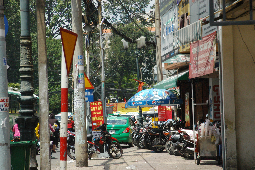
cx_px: 128
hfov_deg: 16.1
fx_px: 902
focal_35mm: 128
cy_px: 85
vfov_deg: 10.7
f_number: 10
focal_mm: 85
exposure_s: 1/350
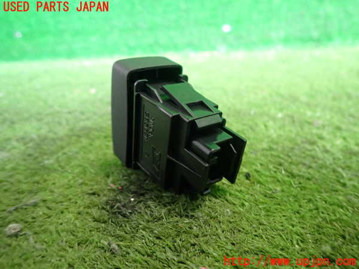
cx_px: 180
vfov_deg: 54.9
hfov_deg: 69.4
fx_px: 259
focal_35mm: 25
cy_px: 134
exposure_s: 1/30
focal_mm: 4.5
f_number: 2
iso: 320
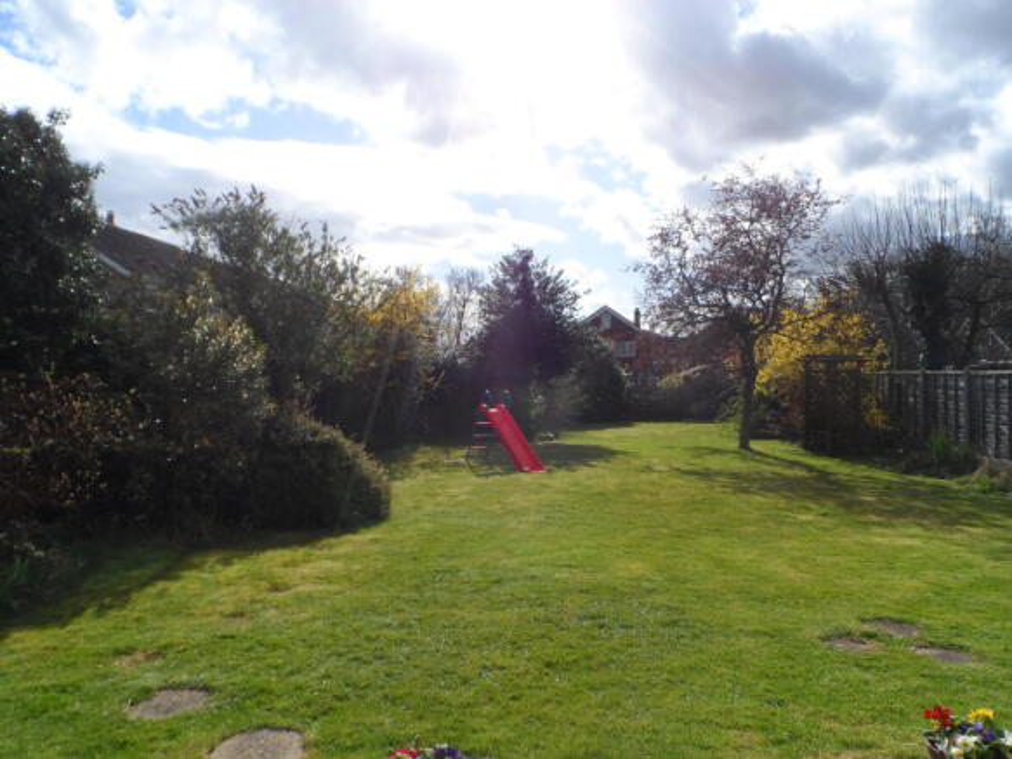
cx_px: 506
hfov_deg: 71.6
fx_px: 701
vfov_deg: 56.8
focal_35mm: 24
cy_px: 380
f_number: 4.5
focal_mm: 4
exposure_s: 1/1000
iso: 80
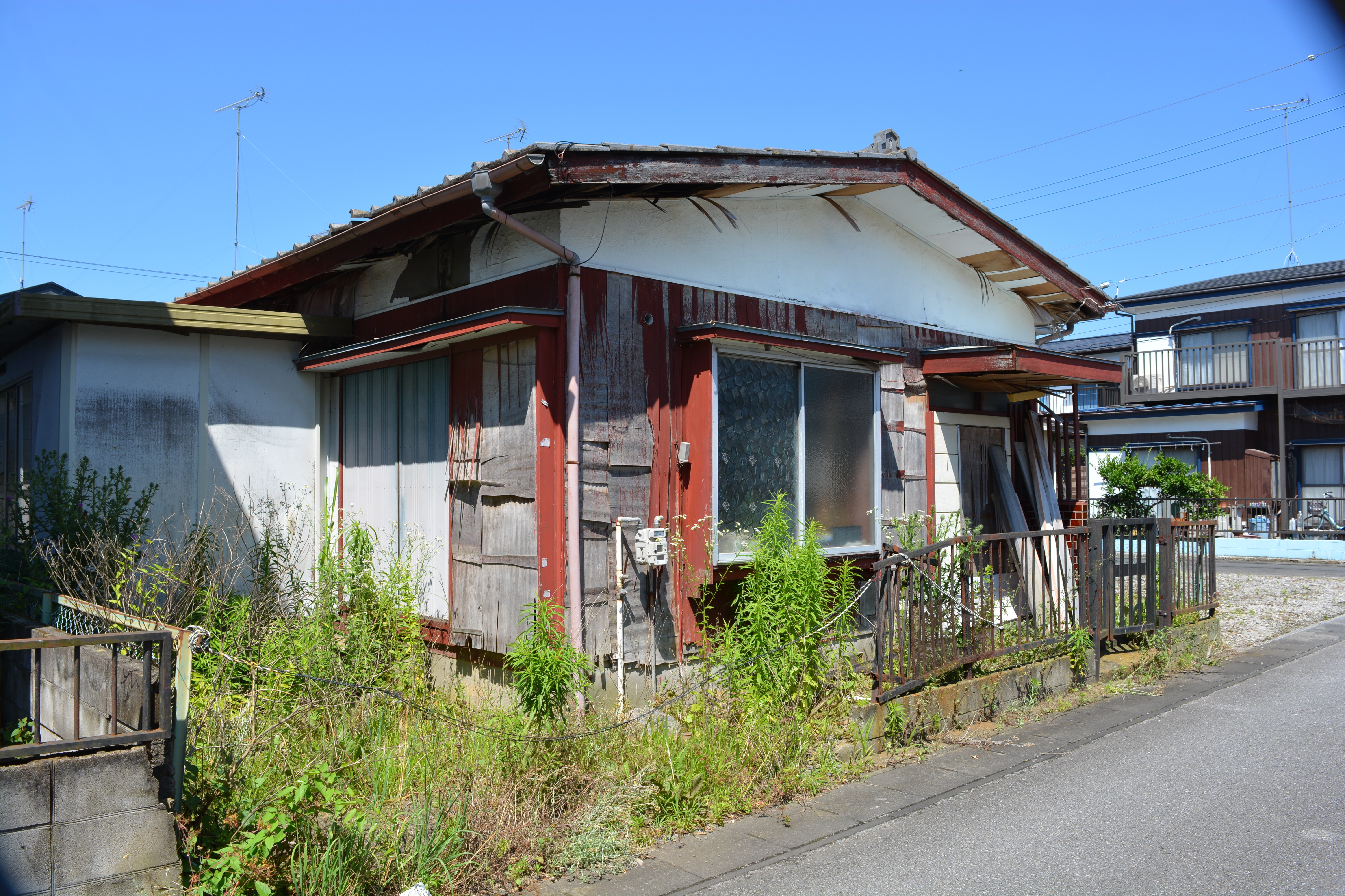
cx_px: 672
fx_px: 1009
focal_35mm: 27
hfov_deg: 67.4
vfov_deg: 47.9
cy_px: 448
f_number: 8
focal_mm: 18
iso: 125
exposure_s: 1/250
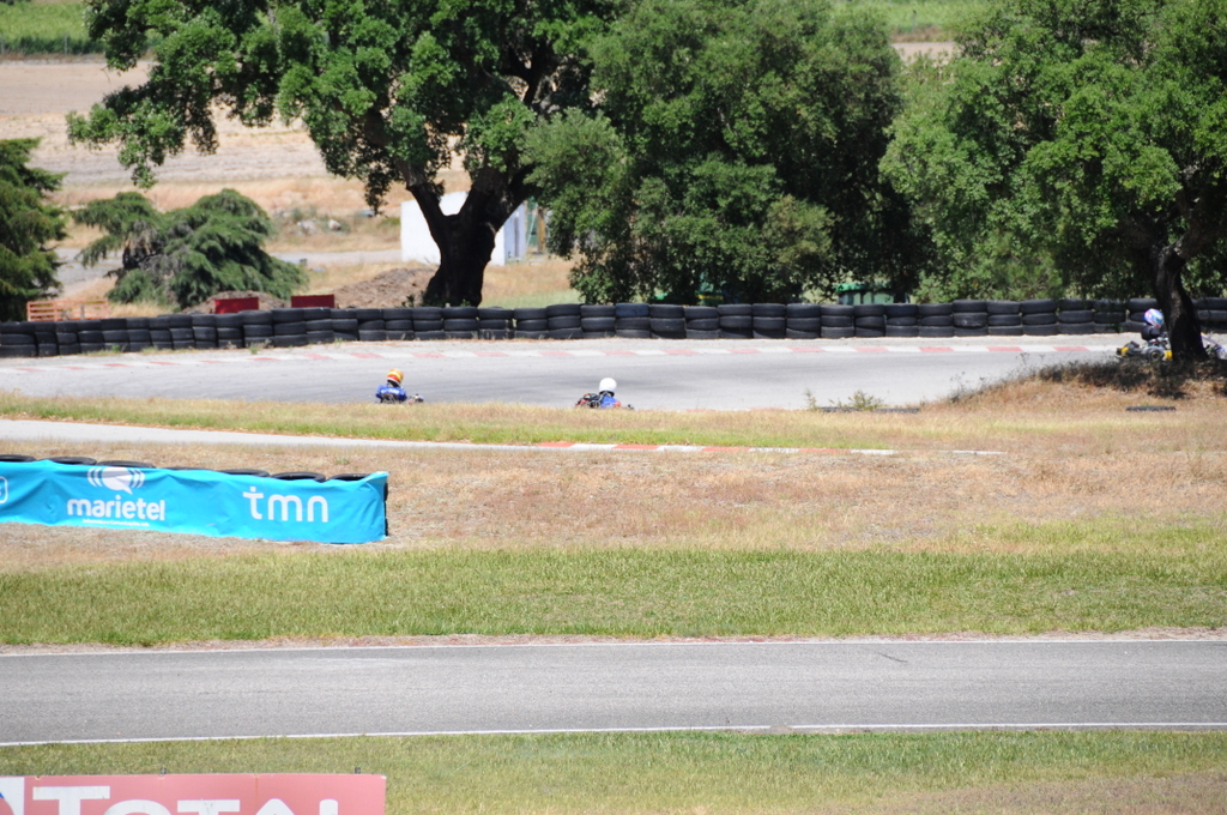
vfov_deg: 4.6
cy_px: 408
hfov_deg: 6.9
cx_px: 614
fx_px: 10212
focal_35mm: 300
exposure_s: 1/1250
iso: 400
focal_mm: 200
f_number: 5.6
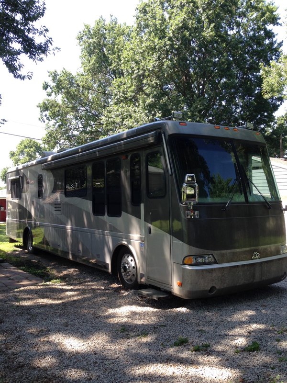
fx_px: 365
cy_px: 192
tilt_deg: +0.6
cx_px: 144
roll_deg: -1.2
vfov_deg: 55.4
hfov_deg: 42.9
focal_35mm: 33
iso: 50
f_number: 2.4
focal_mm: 4.12
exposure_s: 1/233
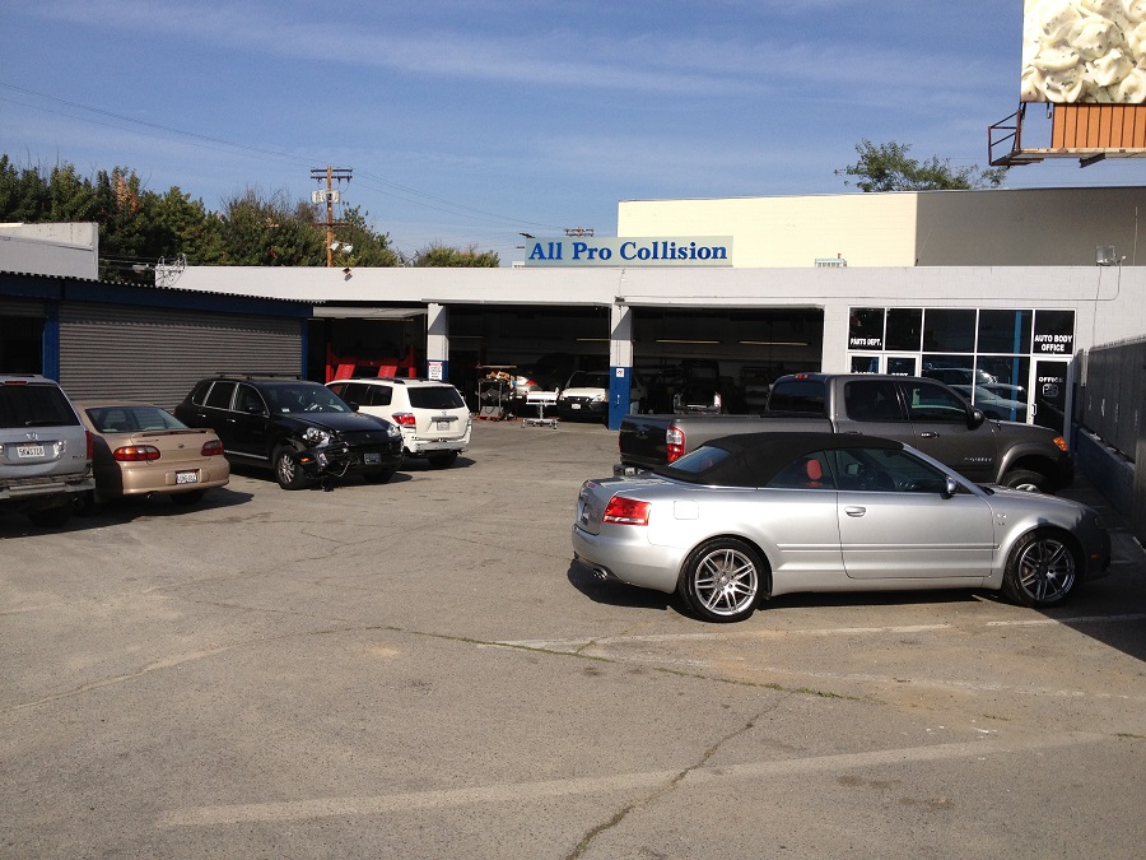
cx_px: 573
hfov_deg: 52.6
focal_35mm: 35
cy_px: 430
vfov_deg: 40.7
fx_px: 1159
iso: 50
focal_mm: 4.28
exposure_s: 1/2762
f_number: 2.4
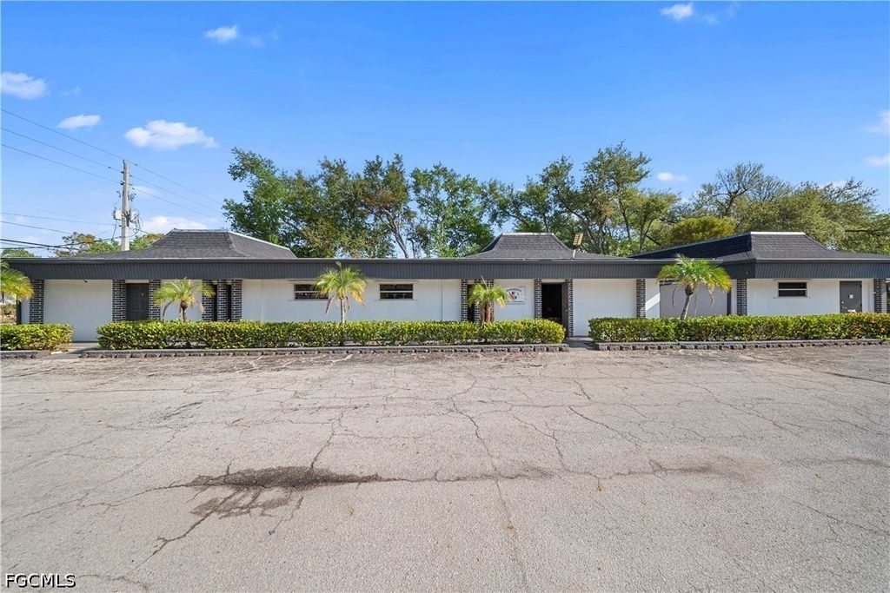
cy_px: 296
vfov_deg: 90.0
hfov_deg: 112.6
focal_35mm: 12
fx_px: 297
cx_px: 445
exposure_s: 1/400
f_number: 7.1
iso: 640
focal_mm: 12
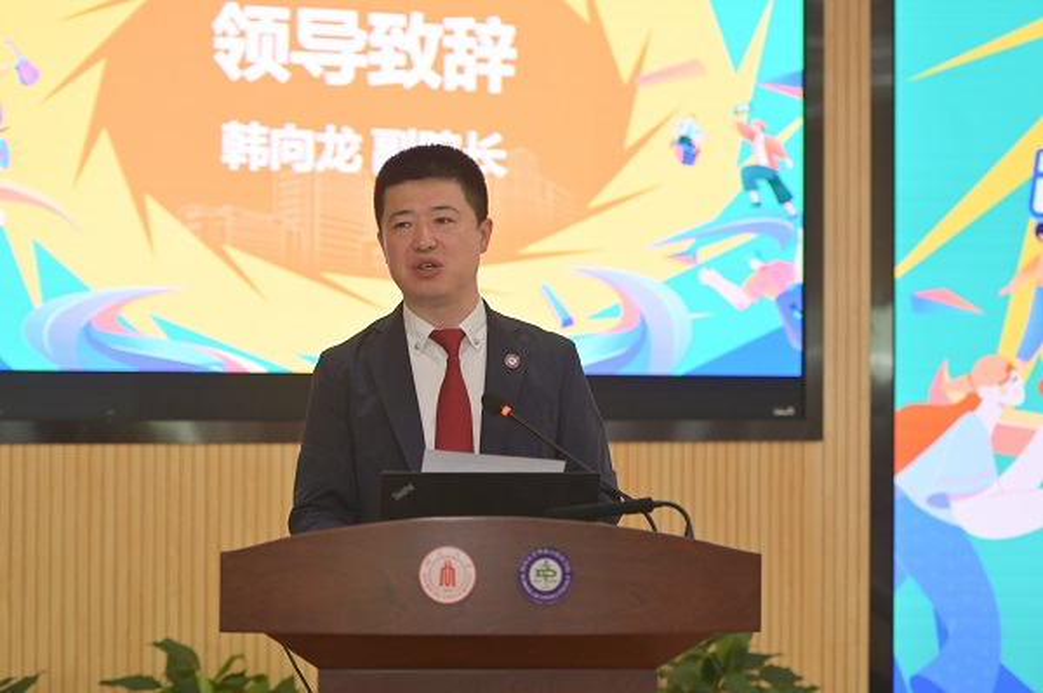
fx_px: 2490
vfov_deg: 15.9
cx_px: 522
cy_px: 346
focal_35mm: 86
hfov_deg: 23.7
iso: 1100
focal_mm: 86
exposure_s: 1/350
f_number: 2.8
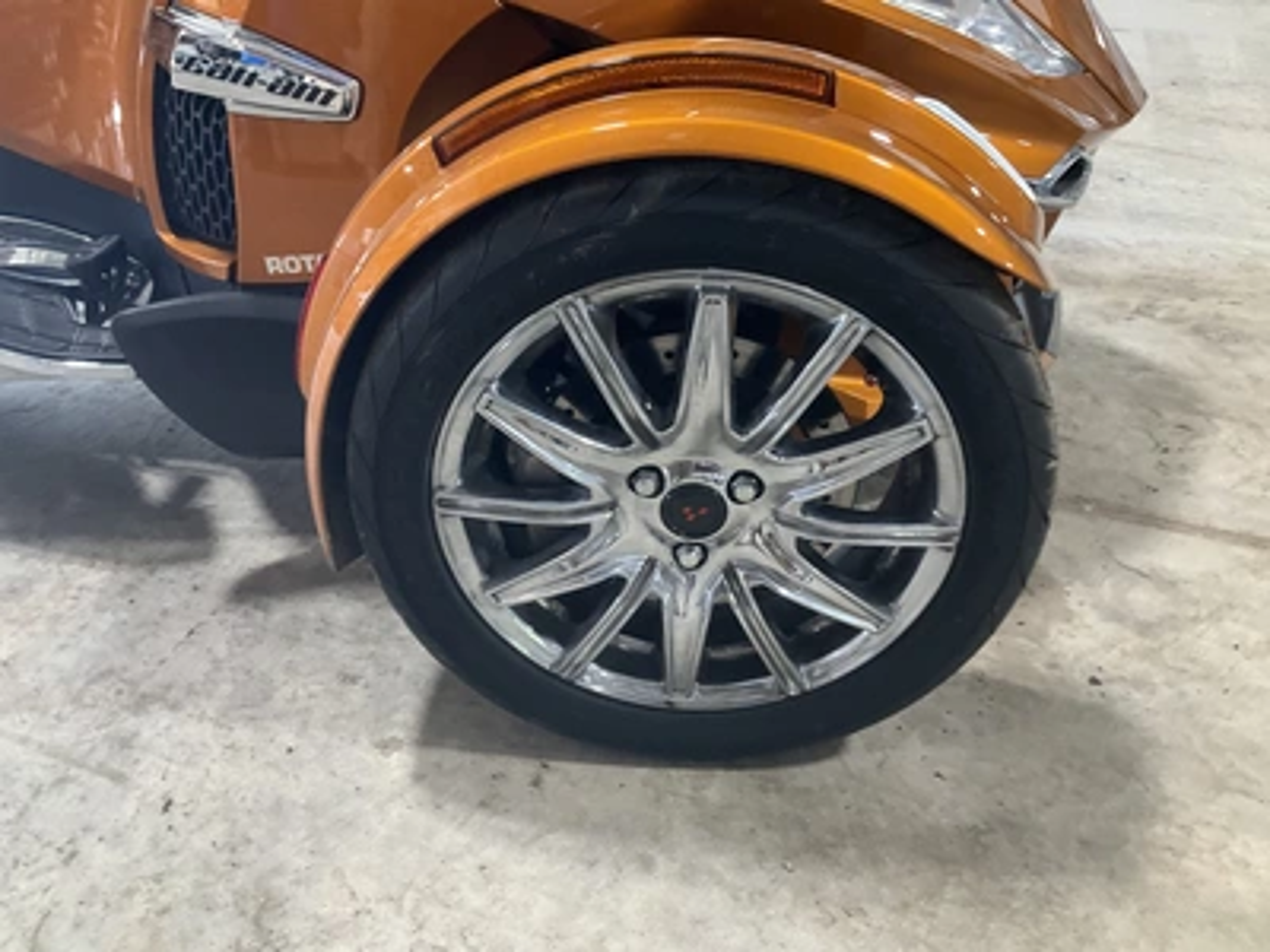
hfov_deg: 61.7
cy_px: 476
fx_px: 1064
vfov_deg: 48.2
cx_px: 635
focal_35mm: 29
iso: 200
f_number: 1.8
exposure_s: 1/60
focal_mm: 3
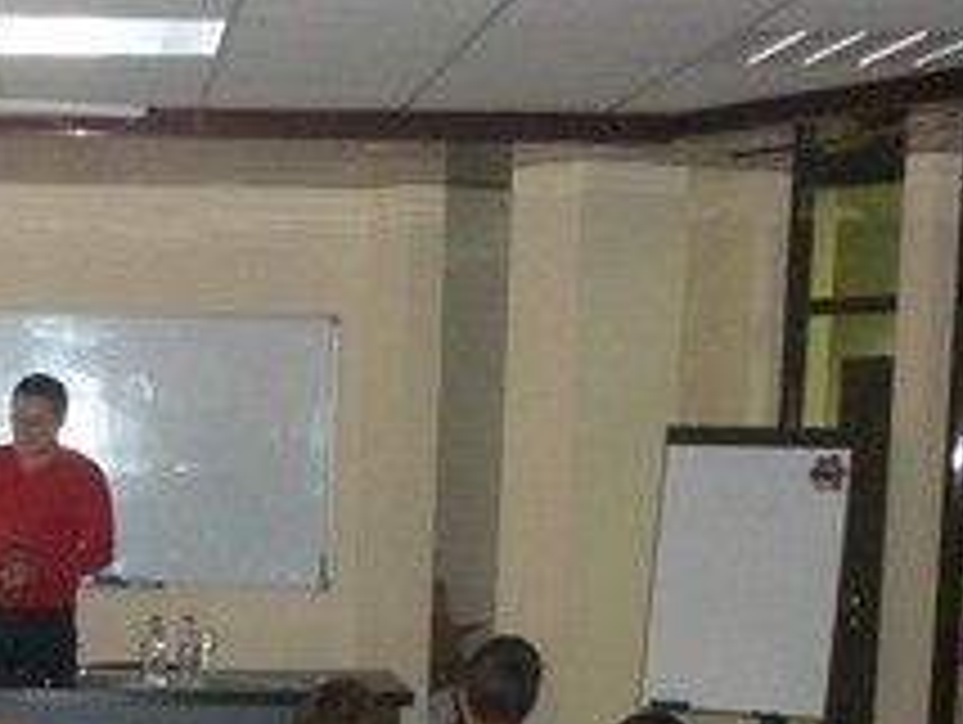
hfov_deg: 19.1
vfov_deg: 14.7
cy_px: 834
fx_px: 2729
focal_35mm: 98
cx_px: -117
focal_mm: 5.5
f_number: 2.8
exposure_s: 1/30
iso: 500
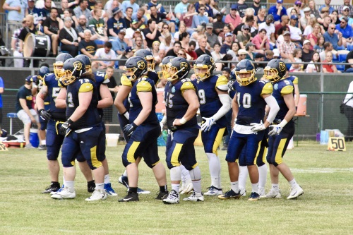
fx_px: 3529
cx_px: 176
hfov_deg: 5.7
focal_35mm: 360
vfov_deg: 3.8
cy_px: 118
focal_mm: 240
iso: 8000
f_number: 13
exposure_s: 1/1600
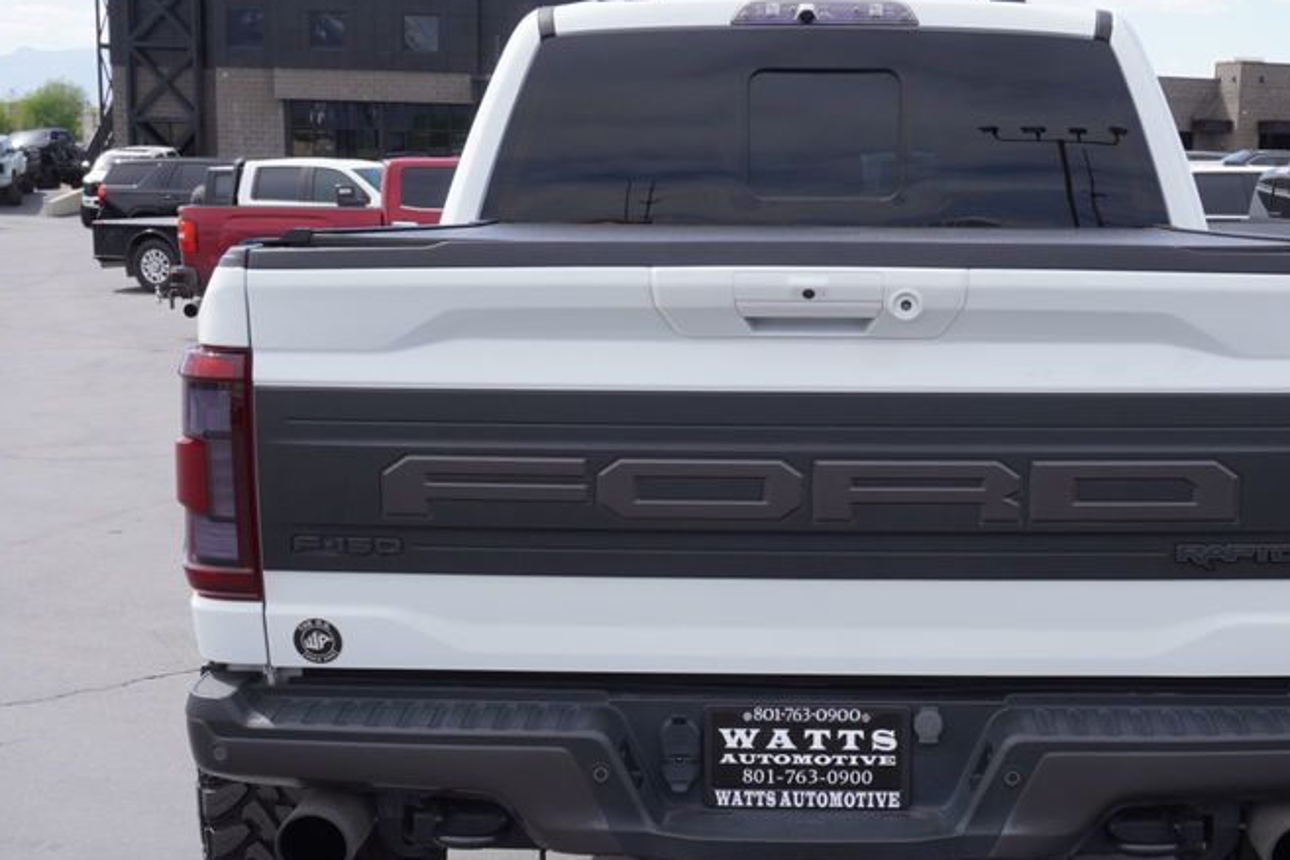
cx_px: 797
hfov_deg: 36.8
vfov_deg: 25.1
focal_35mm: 54
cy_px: 534
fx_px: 1927
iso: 100
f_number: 7.1
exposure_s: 1/200
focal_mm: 23
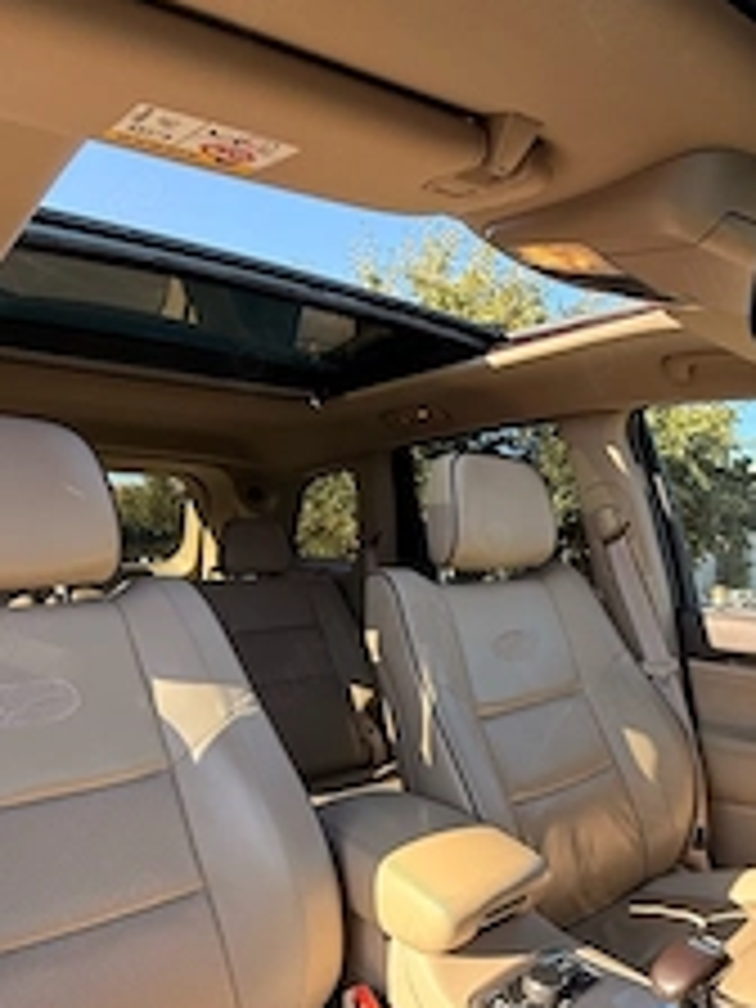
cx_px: 459
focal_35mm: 25
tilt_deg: -9.7
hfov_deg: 54.4
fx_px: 728
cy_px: 680
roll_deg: -0.5
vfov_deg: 67.3
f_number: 2.2
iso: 64
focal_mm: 2.22
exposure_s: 1/336
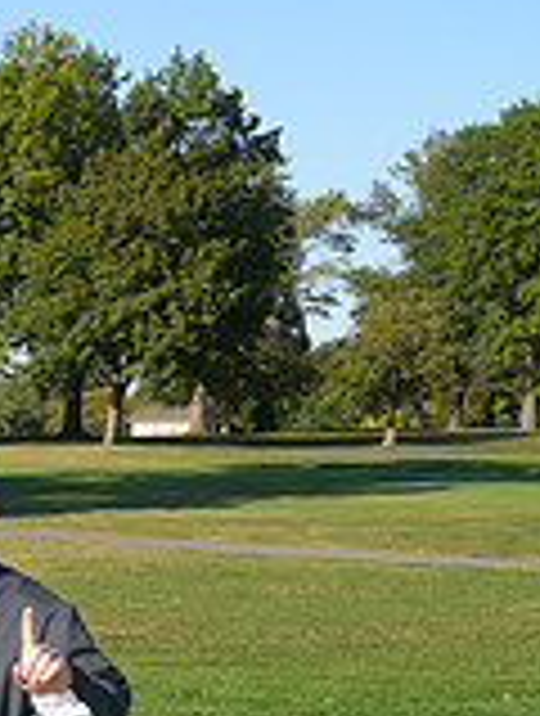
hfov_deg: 10.7
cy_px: 808
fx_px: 2465
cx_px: -738
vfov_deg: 16.0
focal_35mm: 119
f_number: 7.1
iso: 100
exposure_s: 1/250
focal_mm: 34
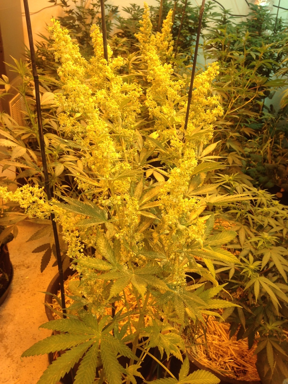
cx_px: 144
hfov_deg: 42.9
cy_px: 192
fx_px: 366
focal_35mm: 33
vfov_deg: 55.4
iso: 50
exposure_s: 1/475
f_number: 2.4
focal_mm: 4.1
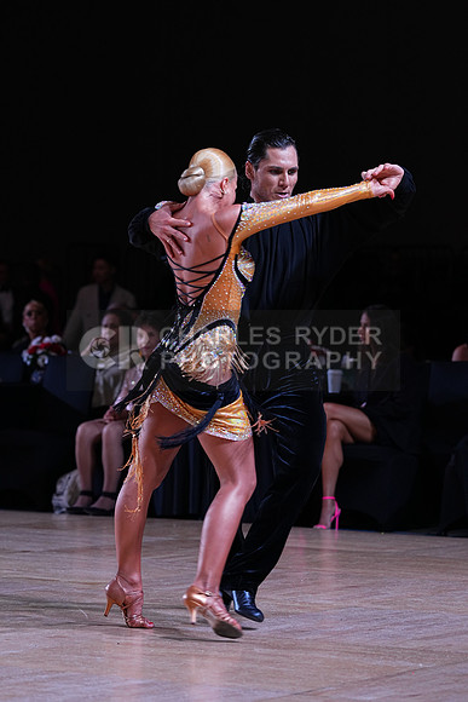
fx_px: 2592
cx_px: 234
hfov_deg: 10.3
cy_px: 351
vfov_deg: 15.4
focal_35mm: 133
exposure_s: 1/400
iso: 1000
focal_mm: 133
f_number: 4
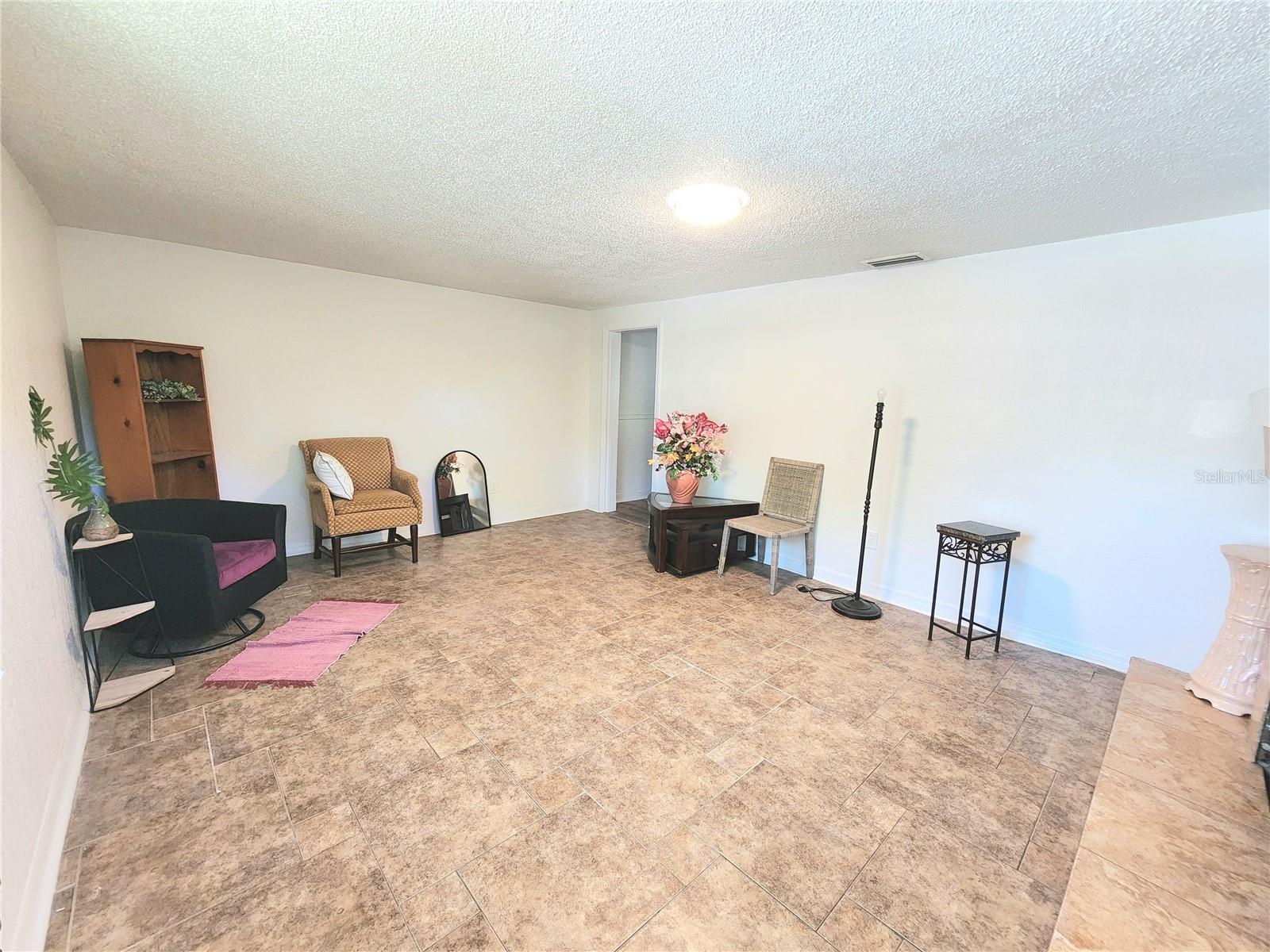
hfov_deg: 106.2
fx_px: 477
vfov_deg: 89.9
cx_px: 635
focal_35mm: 13
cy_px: 476
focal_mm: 2.2
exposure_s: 1/60.2
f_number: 2.2
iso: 400
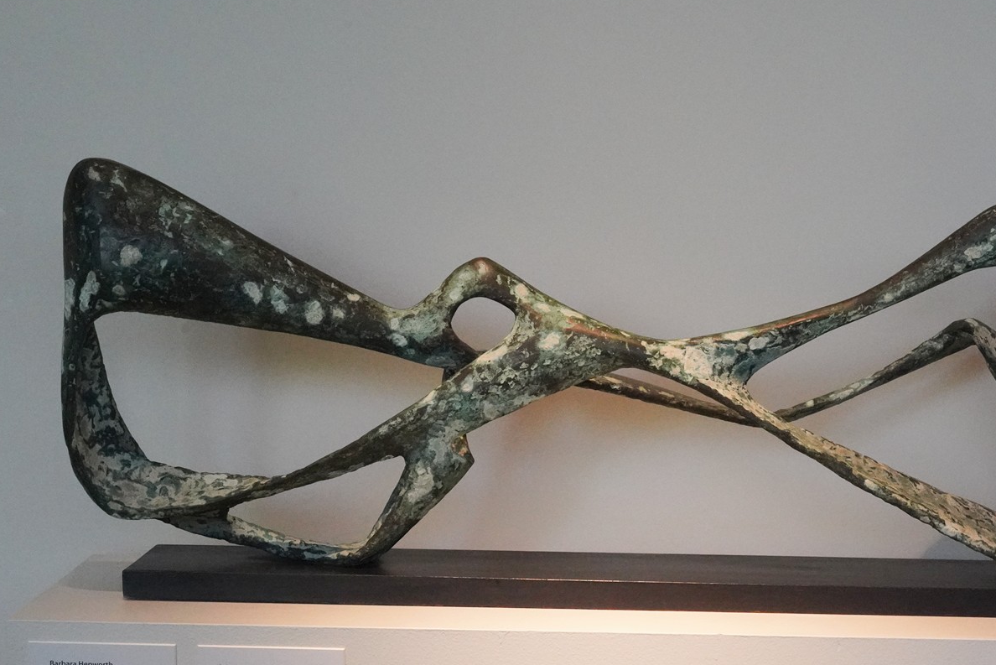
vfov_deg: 19.5
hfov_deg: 29.1
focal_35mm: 69
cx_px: 613
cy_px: 533
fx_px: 1910
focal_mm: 41
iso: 10000
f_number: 18
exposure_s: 1/100
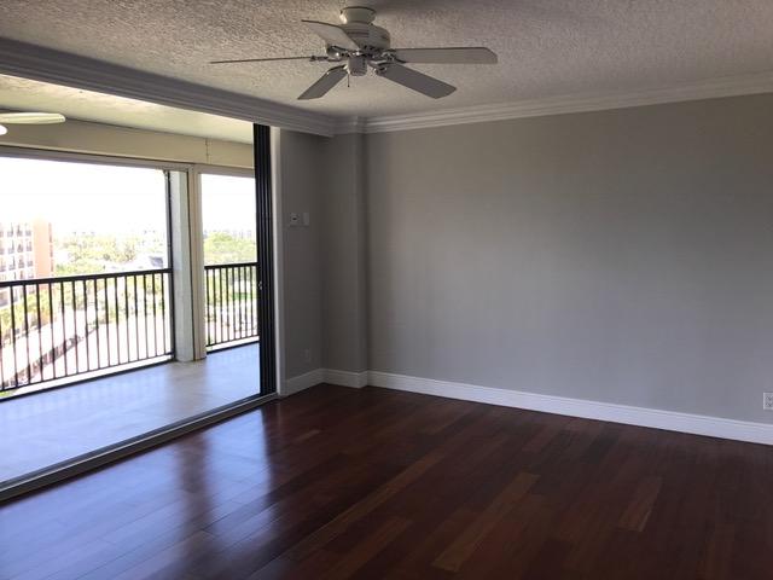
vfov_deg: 49.7
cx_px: 386
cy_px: 290
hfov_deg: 63.4
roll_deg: +1.4
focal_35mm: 28
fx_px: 625
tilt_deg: -6.4
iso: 20
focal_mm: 3.99
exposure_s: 1/120
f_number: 1.8
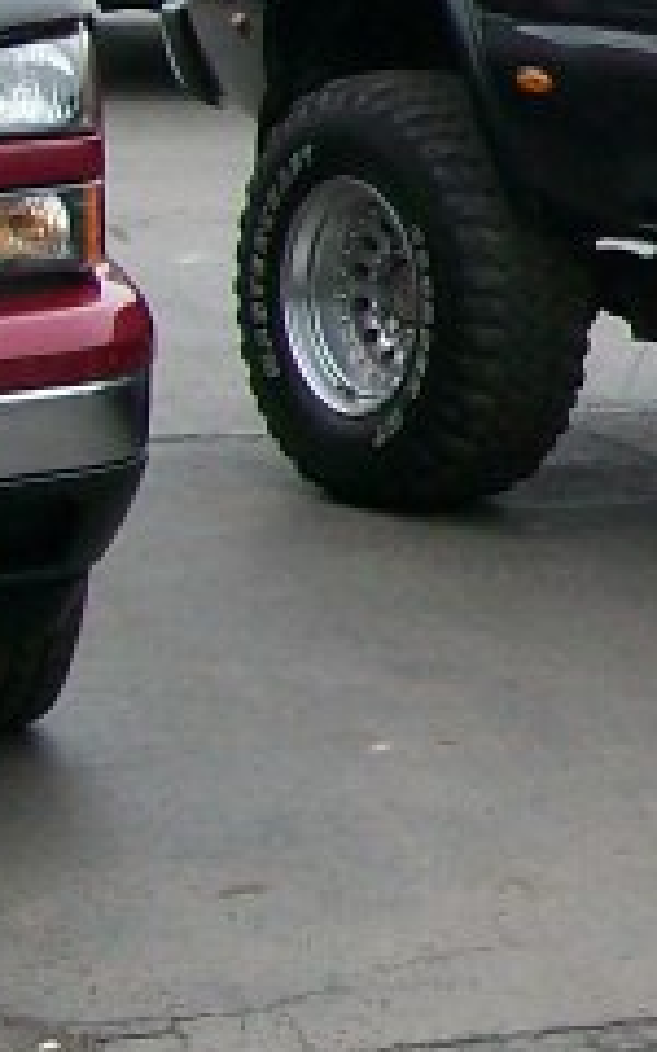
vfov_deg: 12.8
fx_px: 4670
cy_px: 259
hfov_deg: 7.5
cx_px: 1551
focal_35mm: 163
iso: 80
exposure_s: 1/222
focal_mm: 6
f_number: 2.7
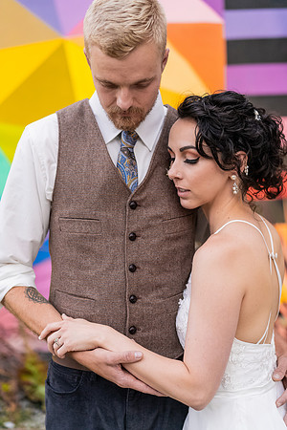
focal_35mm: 55
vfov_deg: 36.2
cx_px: 144
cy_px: 215
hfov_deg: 24.6
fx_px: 658
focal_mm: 55
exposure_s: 1/160
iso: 500
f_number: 2.2
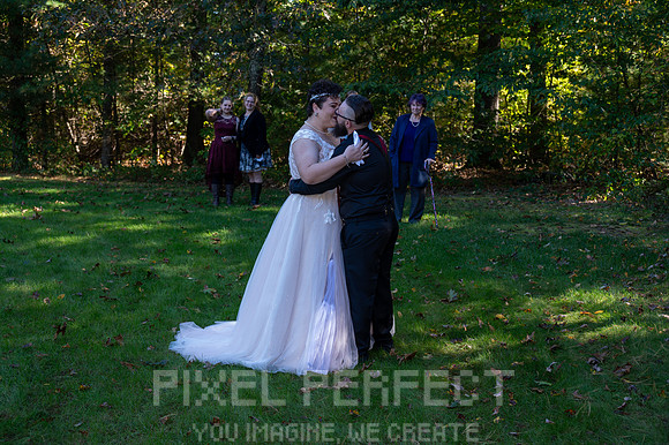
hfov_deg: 38.2
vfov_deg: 26.0
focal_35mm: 52
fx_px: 966
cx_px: 334
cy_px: 222
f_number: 5.6
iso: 250
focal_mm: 52
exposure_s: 1/60
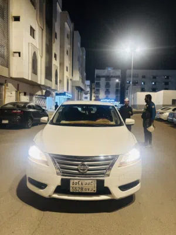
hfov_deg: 53.1
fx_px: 176
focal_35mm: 26
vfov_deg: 67.3
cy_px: 118
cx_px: 88
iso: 400
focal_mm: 5.96
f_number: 1.6
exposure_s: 1/60
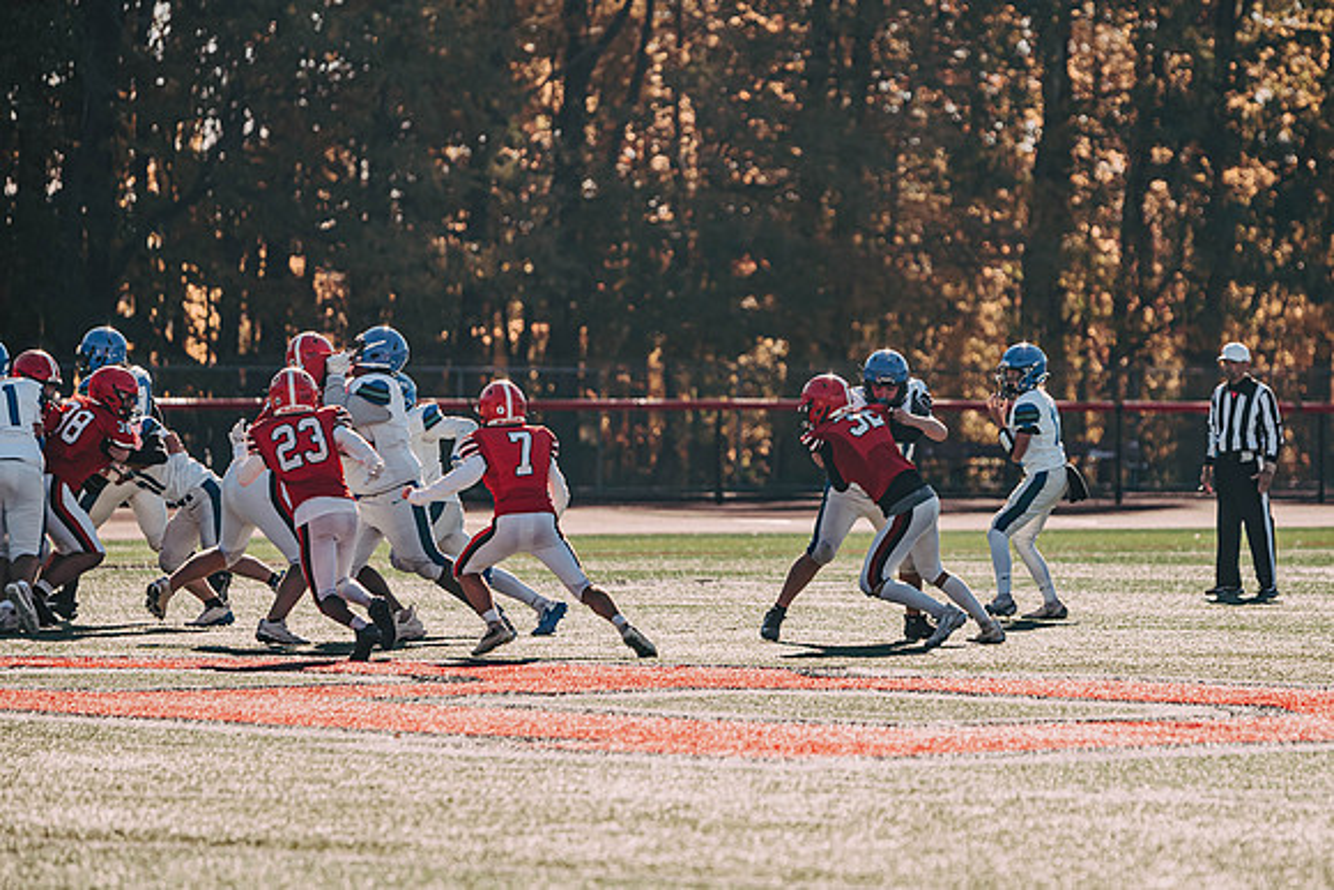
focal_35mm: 241
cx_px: 867
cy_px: 445
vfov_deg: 5.7
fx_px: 8917
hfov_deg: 8.6
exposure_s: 1/2500
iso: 250
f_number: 3.2
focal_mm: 185
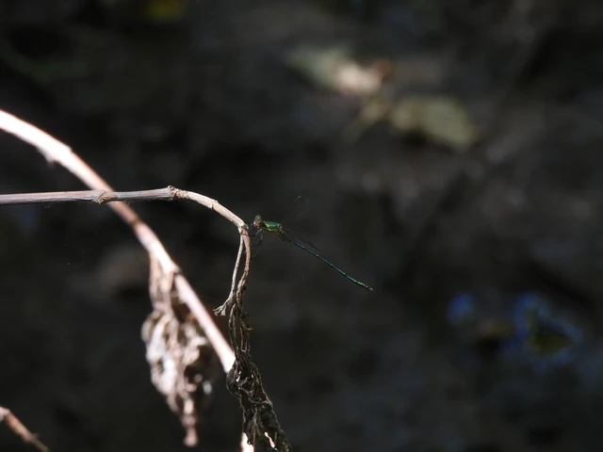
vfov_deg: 3.3
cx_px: 302
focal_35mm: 450
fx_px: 7839
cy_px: 226
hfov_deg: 4.4
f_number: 5
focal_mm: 80.3
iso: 200
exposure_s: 1/80
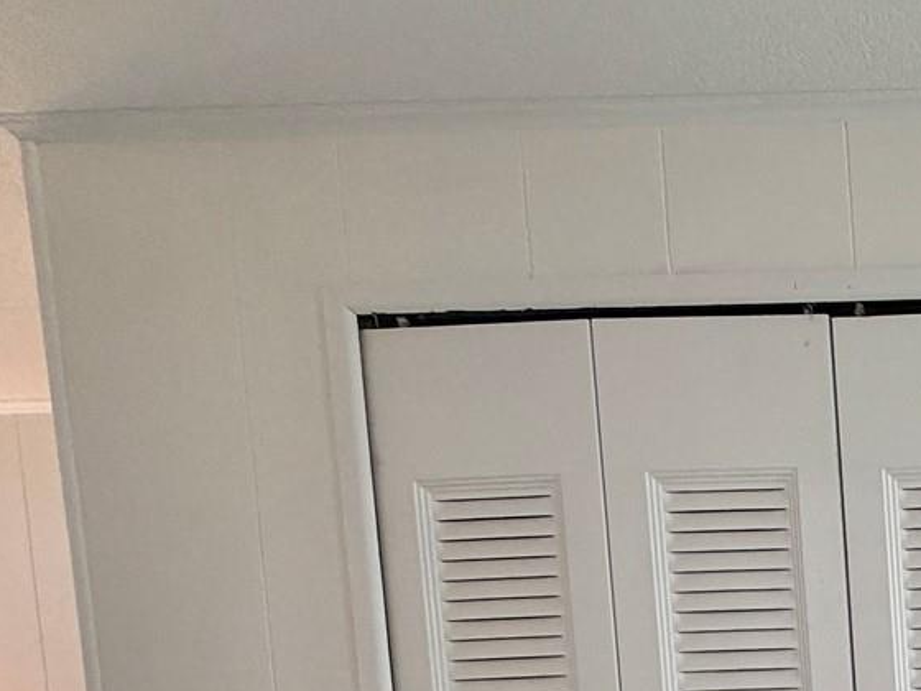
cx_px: 1258
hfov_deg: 32.2
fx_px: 1064
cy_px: 959
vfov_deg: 27.9
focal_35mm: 40
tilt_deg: -4.4
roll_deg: +2.8
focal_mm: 2.22
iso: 125
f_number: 2.2
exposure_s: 1/120
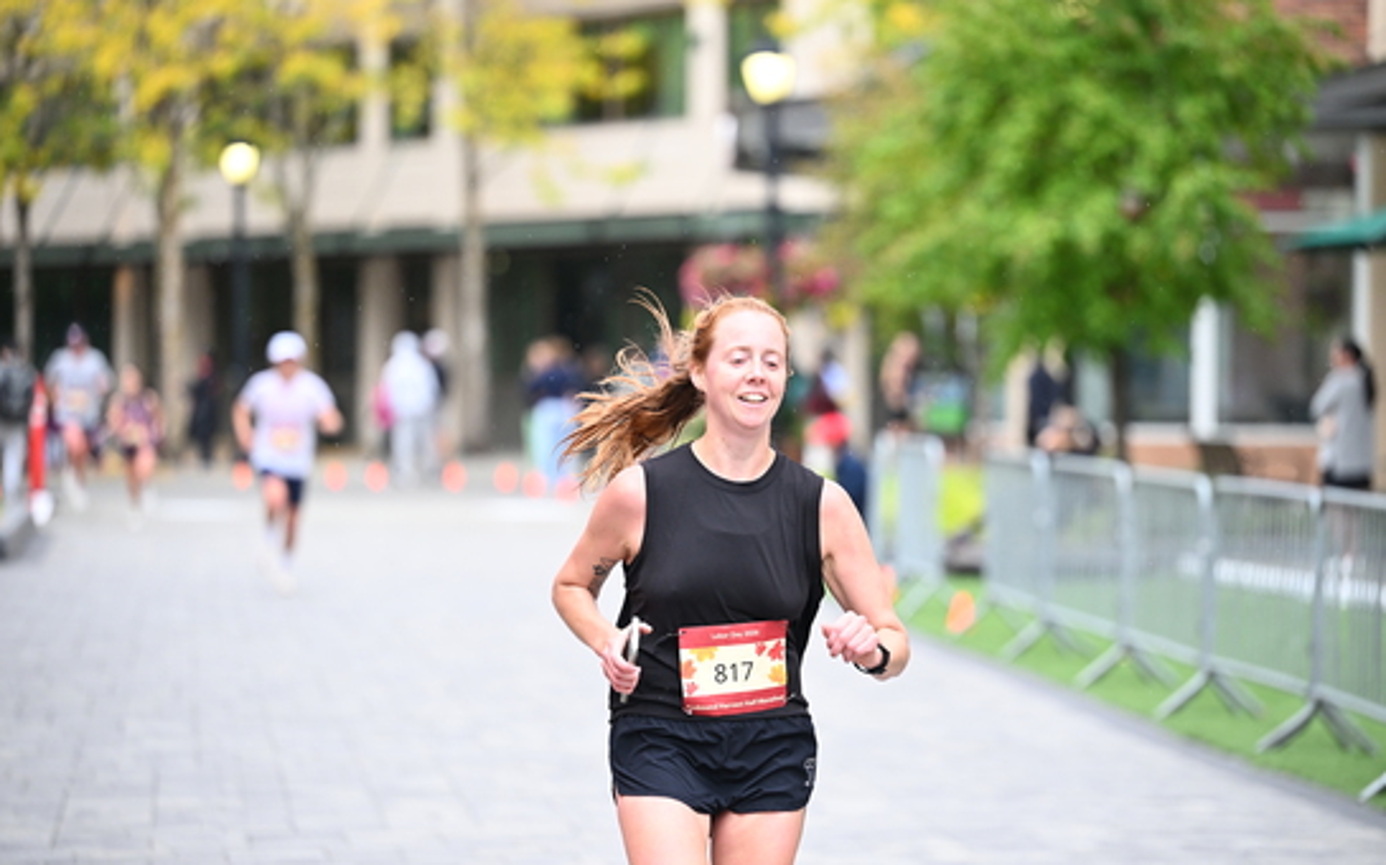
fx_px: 5248
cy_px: 439
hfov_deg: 15.0
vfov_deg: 9.4
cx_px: 692
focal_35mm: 139
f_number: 2.8
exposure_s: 1/1250
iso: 1250
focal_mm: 135
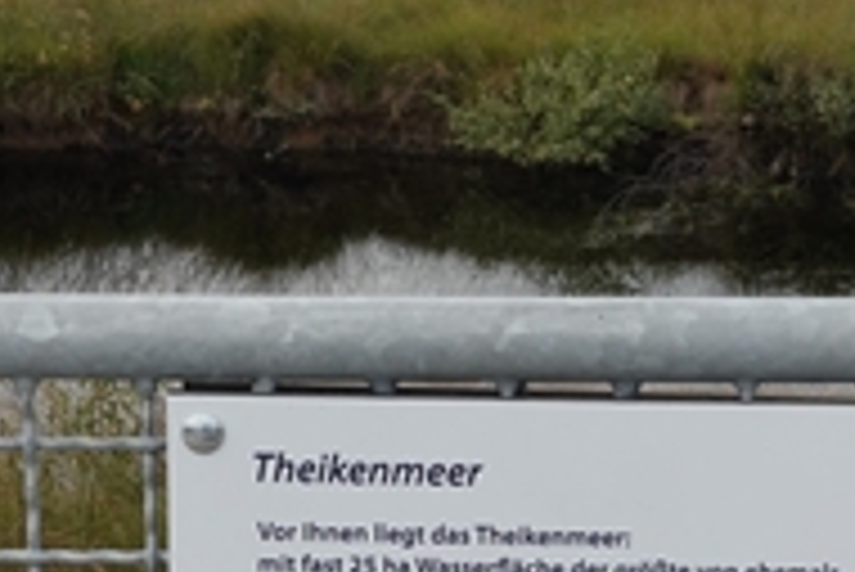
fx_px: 2401
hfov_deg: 20.2
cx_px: 464
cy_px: 277
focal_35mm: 101
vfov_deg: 13.6
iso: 100
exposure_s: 1/125
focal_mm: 11.03
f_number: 7.1
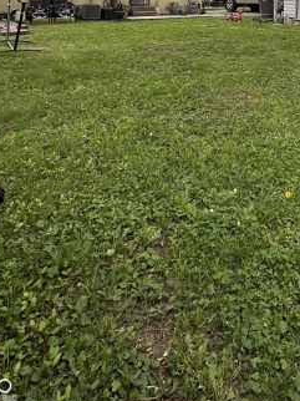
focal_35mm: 29
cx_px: 275
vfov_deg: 49.6
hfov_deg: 43.6
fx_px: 336
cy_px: -4
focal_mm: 2.22
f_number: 2.2
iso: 40
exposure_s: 1/207
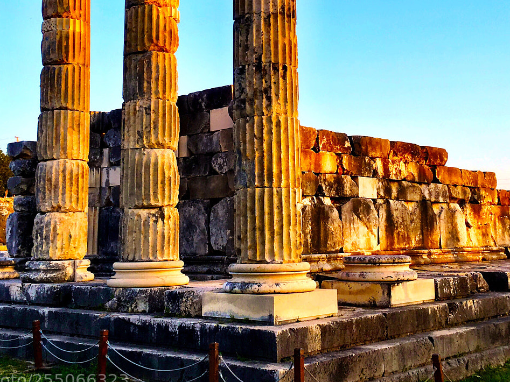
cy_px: 100
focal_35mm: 49
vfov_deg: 29.2
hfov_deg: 38.9
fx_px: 722
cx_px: 277
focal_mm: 4.15
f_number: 2.2
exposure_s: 1/354
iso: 25
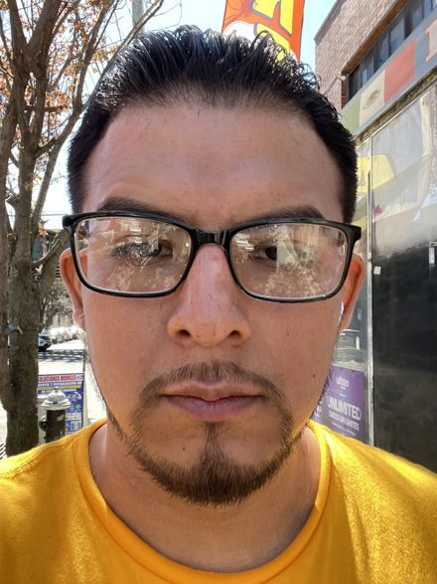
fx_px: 505
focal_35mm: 30
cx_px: 218
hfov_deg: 46.8
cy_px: 292
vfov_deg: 60.0
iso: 32
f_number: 2.2
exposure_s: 1/122
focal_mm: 2.71
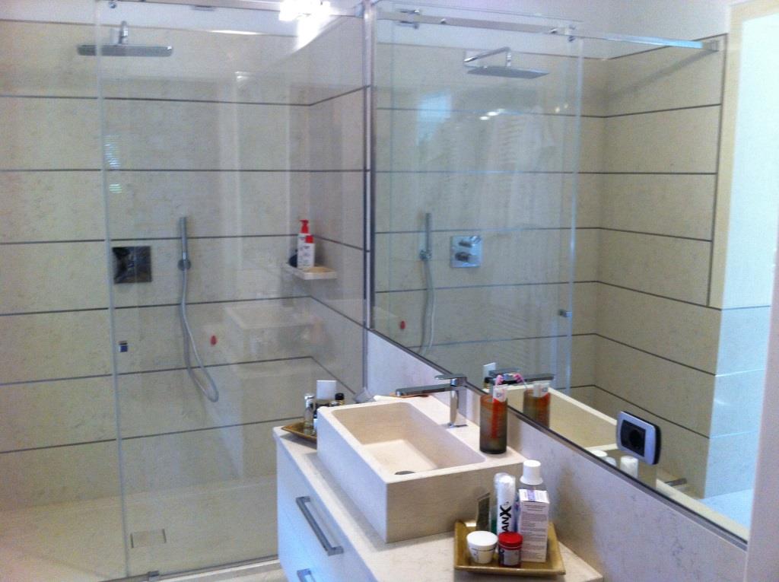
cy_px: 291
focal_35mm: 35
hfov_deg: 52.7
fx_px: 787
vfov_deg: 40.6
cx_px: 390
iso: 125
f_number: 2.8
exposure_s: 1/17
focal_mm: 3.85
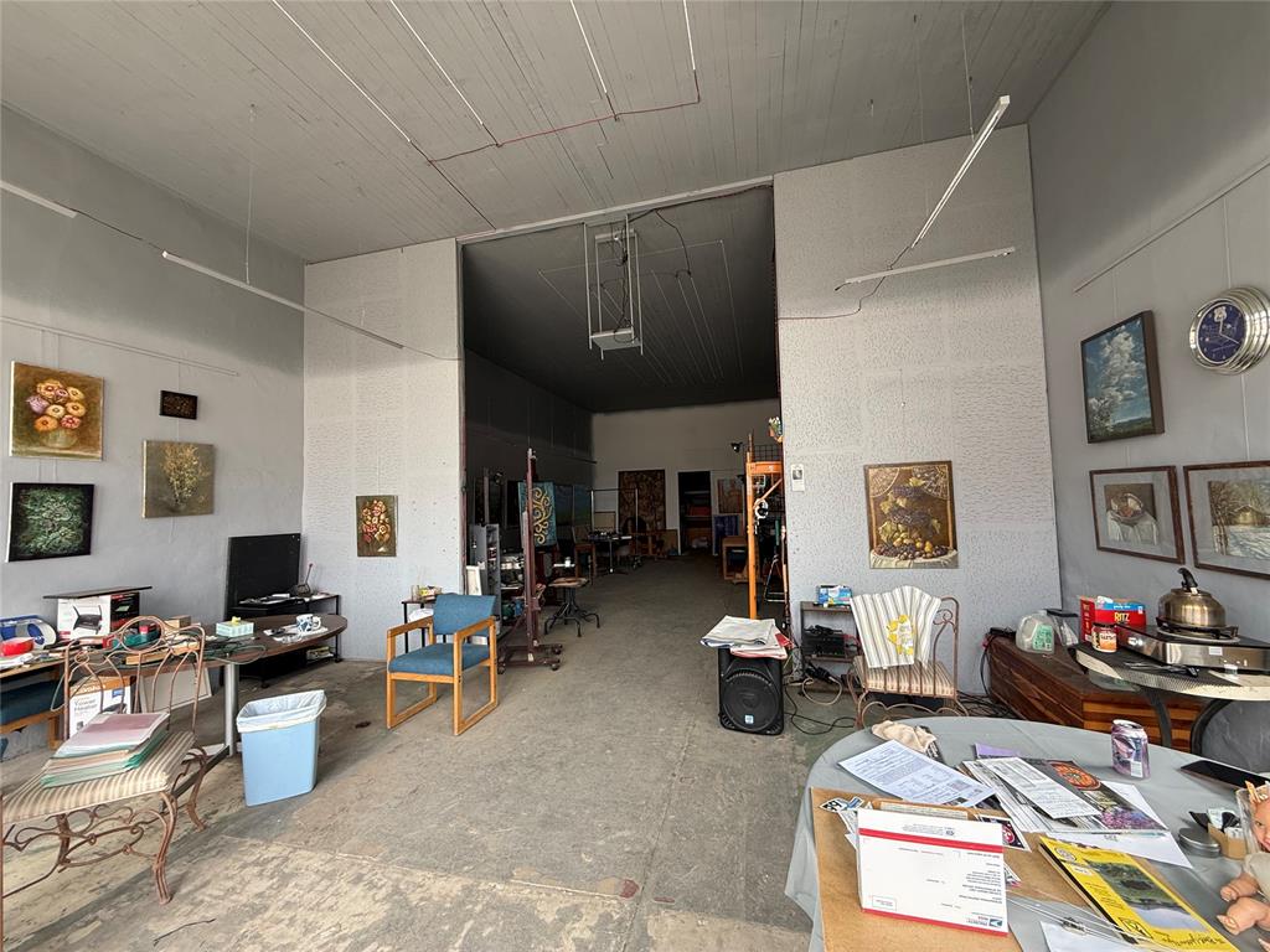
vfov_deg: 85.7
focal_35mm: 14
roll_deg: +1.8
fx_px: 514
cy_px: 476
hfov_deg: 102.1
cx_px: 635
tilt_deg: +3.6
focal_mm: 2.22
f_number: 2.2
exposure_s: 1/99
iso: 80
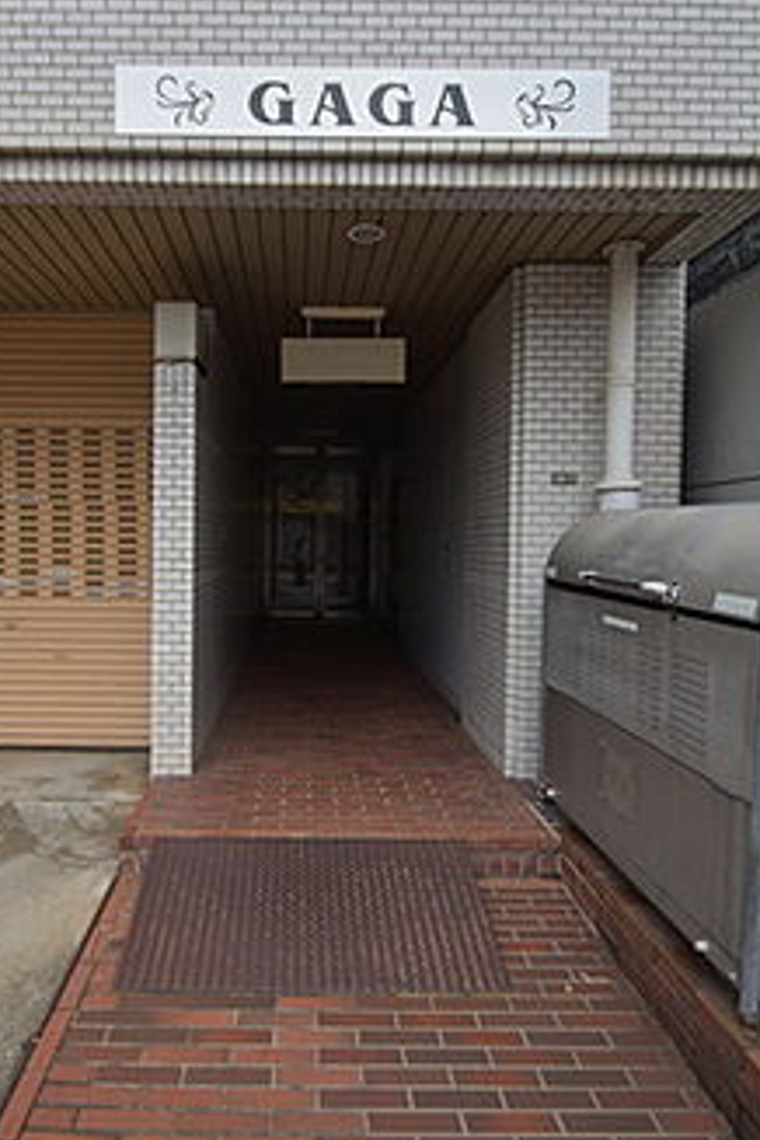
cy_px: 551
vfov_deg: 78.6
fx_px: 697
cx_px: 282
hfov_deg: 56.5
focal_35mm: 22
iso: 200
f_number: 3.5
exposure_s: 1/1250
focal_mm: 10
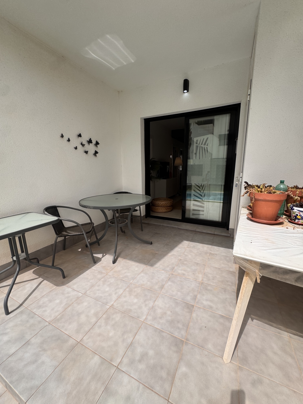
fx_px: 163
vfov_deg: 102.1
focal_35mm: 14
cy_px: 202
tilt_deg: -8.2
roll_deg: -1.7
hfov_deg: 85.7
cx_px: 152
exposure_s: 1/1395
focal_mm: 2.22
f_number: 2.2
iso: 50
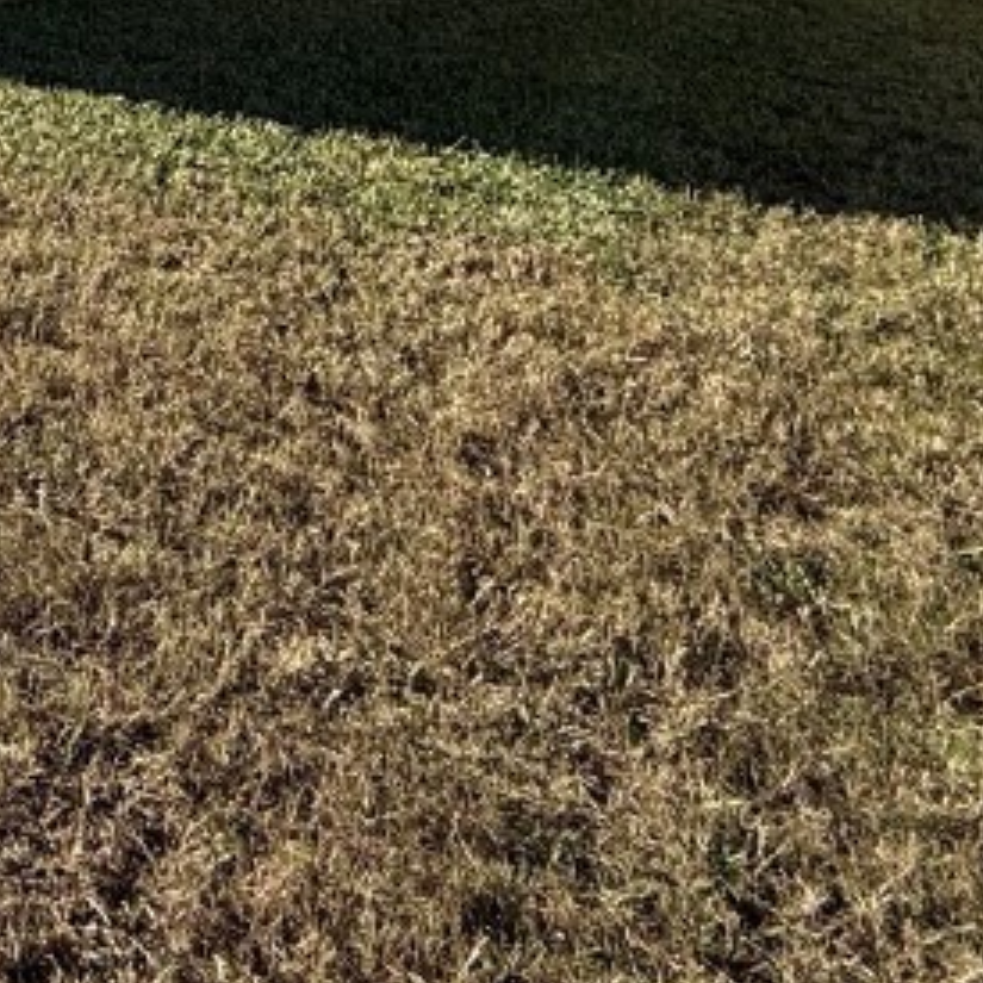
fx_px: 1478
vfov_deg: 29.6
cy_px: -290
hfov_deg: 27.7
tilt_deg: +1.5
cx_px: -415
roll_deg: -0.4
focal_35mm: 46
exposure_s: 1/2410
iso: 50
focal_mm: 2.22
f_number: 2.2
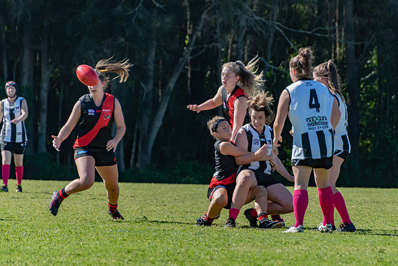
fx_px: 5067
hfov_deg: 4.5
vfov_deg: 3.0
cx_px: 223
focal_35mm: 458
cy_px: 149
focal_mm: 270
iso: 800
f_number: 6.3
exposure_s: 1/2500
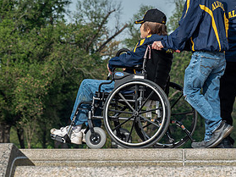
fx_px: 2297
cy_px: 81
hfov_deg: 5.9
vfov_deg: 4.4
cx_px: 122
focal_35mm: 337
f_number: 8
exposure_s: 1/125
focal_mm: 120
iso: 160
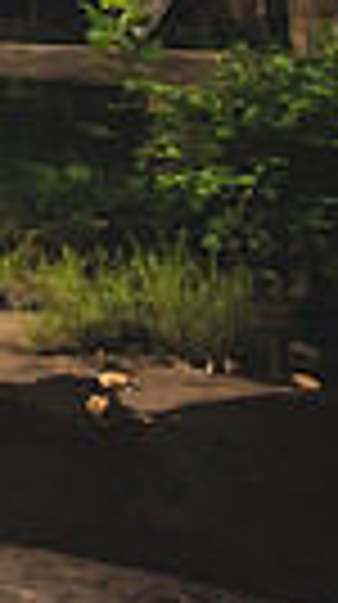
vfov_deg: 26.9
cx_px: -982
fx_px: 1040
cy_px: -196
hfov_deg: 8.4
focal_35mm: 65
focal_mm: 14
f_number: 2.8
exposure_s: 1/2000
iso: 400
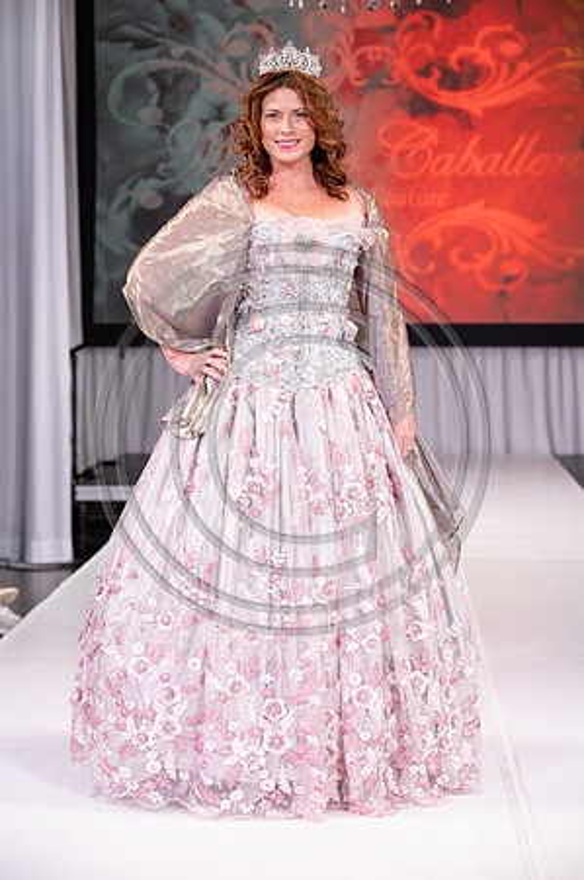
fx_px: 2244
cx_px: 292
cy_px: 440
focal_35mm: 92
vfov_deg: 22.2
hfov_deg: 14.8
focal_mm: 92
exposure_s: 1/400
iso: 2000
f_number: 5.6
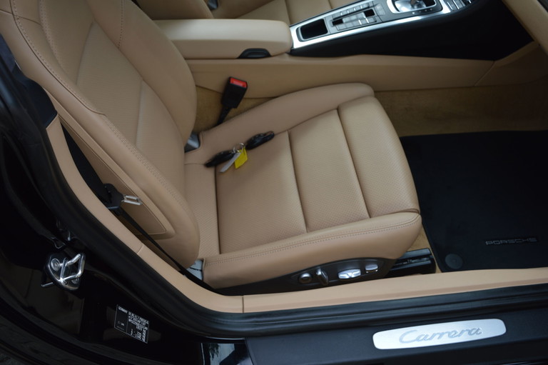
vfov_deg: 36.8
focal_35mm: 36
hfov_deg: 53.2
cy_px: 182
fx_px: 548
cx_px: 274
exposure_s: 1/160
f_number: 6.3
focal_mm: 24
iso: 100
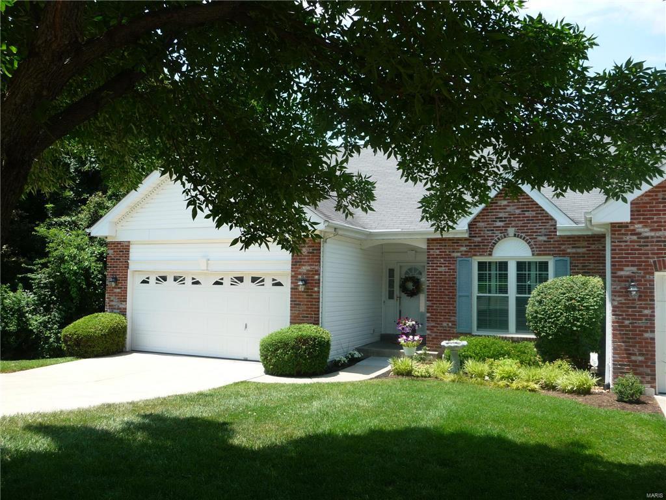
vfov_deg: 48.2
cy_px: 250
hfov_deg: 61.7
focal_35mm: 29
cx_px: 333
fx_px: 558
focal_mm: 4.7
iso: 100
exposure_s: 1/500
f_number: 3.3
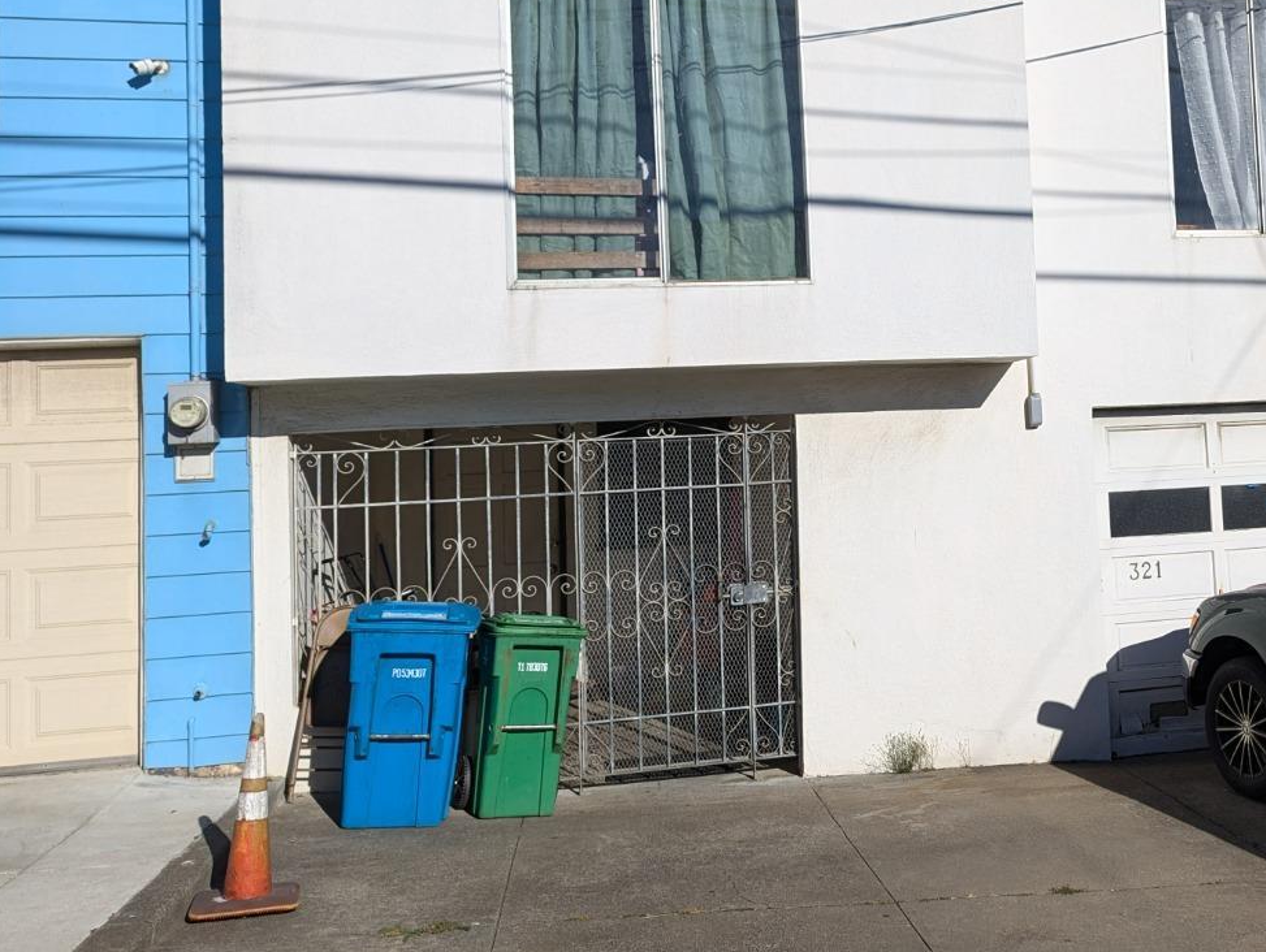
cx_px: 930
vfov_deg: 38.3
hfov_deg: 48.4
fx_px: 1355
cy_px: 323
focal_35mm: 37
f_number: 1.85
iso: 75
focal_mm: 6.81
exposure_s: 1/5952
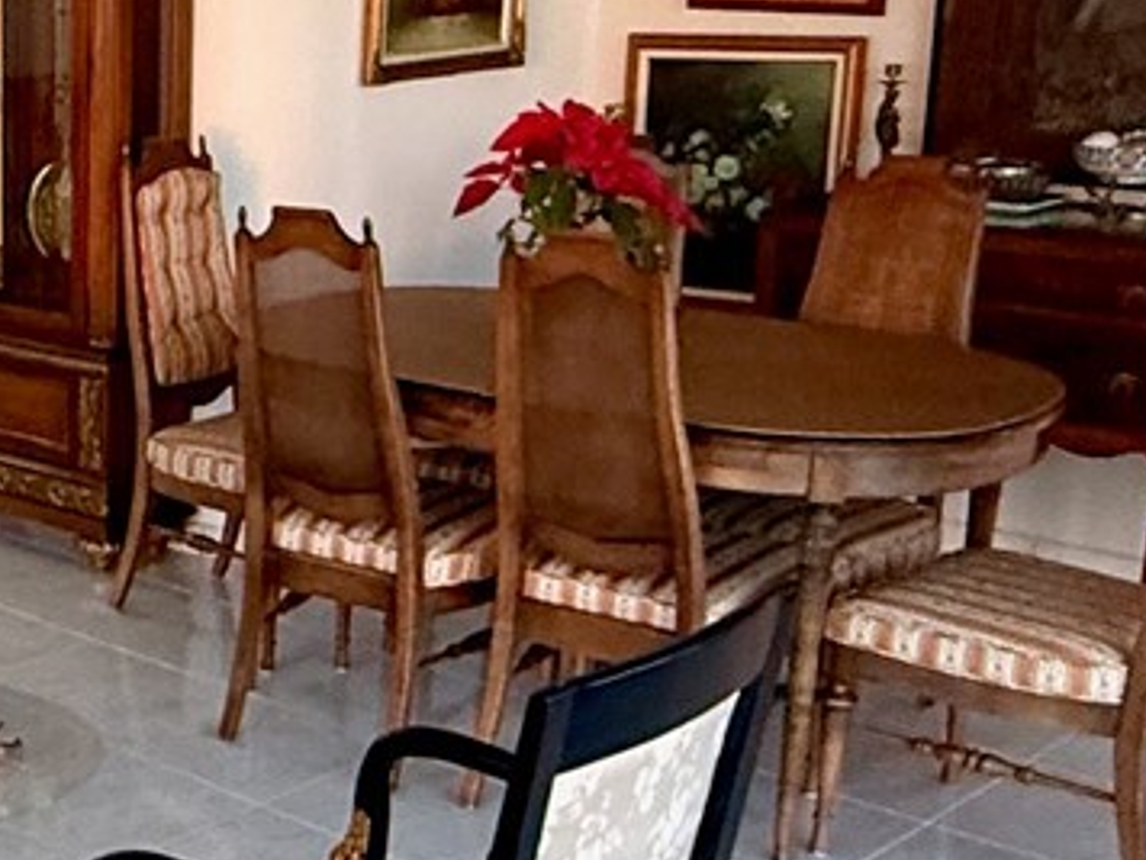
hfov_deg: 27.2
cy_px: 490
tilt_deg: -15.0
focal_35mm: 63
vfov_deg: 23.3
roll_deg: +2.2
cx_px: -222
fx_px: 2086
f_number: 2.2
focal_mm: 2.22
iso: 500
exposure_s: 1/60
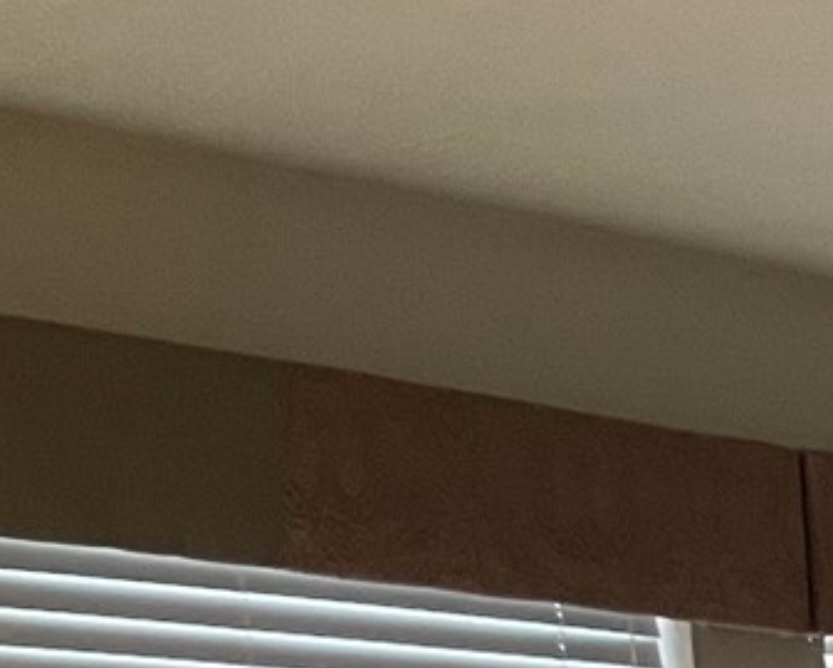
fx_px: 3799
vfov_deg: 9.0
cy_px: 1633
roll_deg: +2.3
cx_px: 2351
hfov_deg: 10.0
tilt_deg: -7.8
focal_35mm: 154
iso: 80
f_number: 1.6
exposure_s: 1/60
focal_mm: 4.2
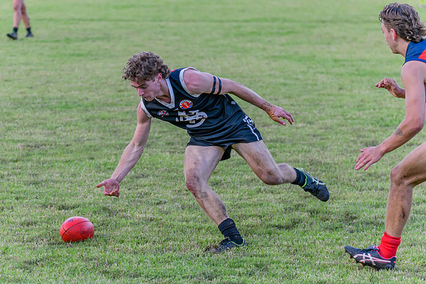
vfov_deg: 7.5
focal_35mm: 184
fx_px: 2174
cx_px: 196
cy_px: 131
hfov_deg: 11.2
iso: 2000
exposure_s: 1/2000
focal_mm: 170
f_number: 5
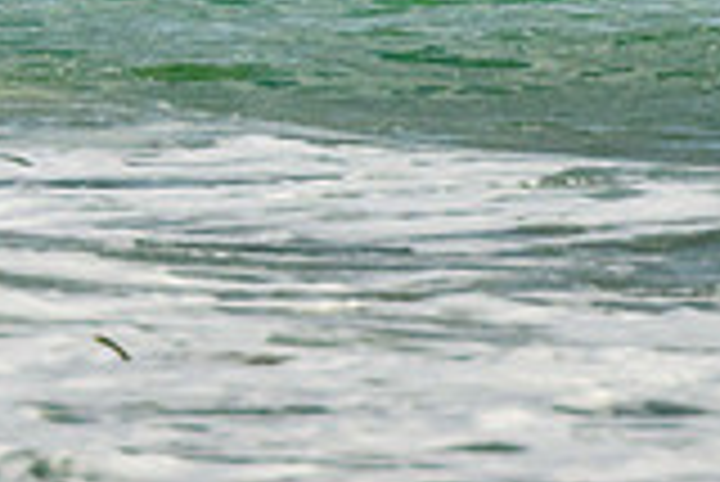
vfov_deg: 0.7
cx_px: 8
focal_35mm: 1989
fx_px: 39815
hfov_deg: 1.0
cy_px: -509
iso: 900
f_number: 5.6
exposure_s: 1/2000
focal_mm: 400
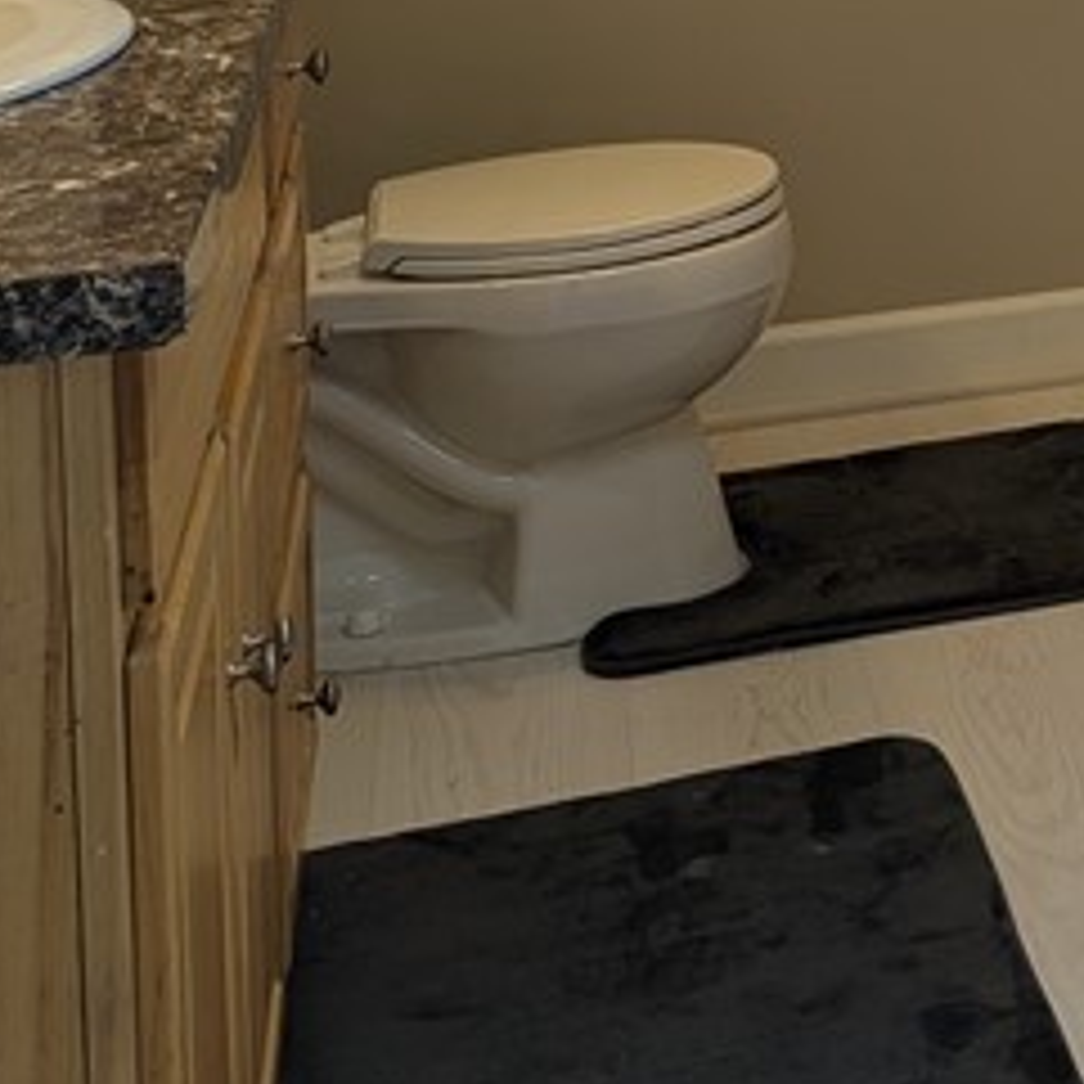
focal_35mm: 90
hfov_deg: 16.9
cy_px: -549
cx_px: 1765
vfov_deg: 17.4
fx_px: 3189
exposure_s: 1/147
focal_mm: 6.81
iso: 18
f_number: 1.85
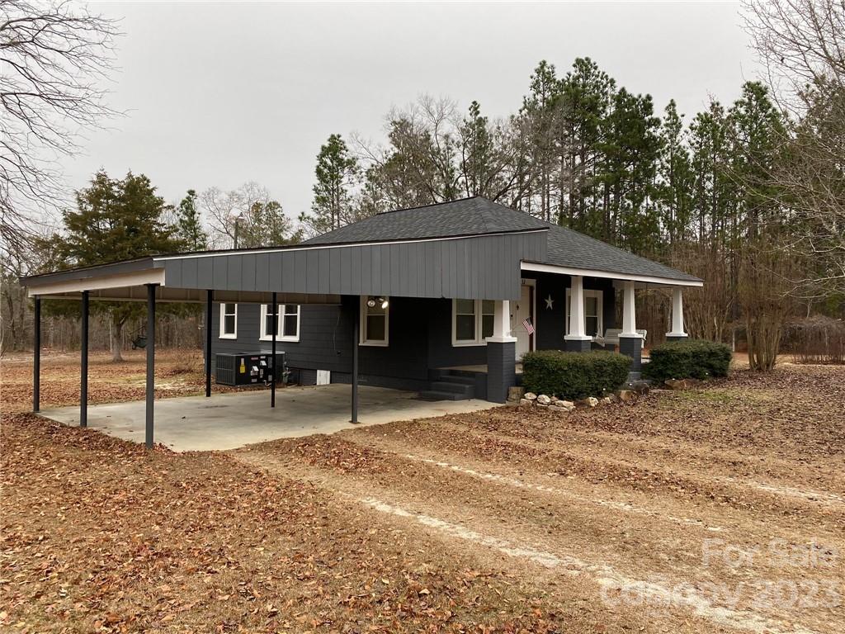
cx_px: 422
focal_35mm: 26
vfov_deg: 53.1
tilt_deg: +0.3
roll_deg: +0.1
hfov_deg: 67.3
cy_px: 317
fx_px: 635
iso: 80
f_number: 1.8
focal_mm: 4.25
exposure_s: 1/122
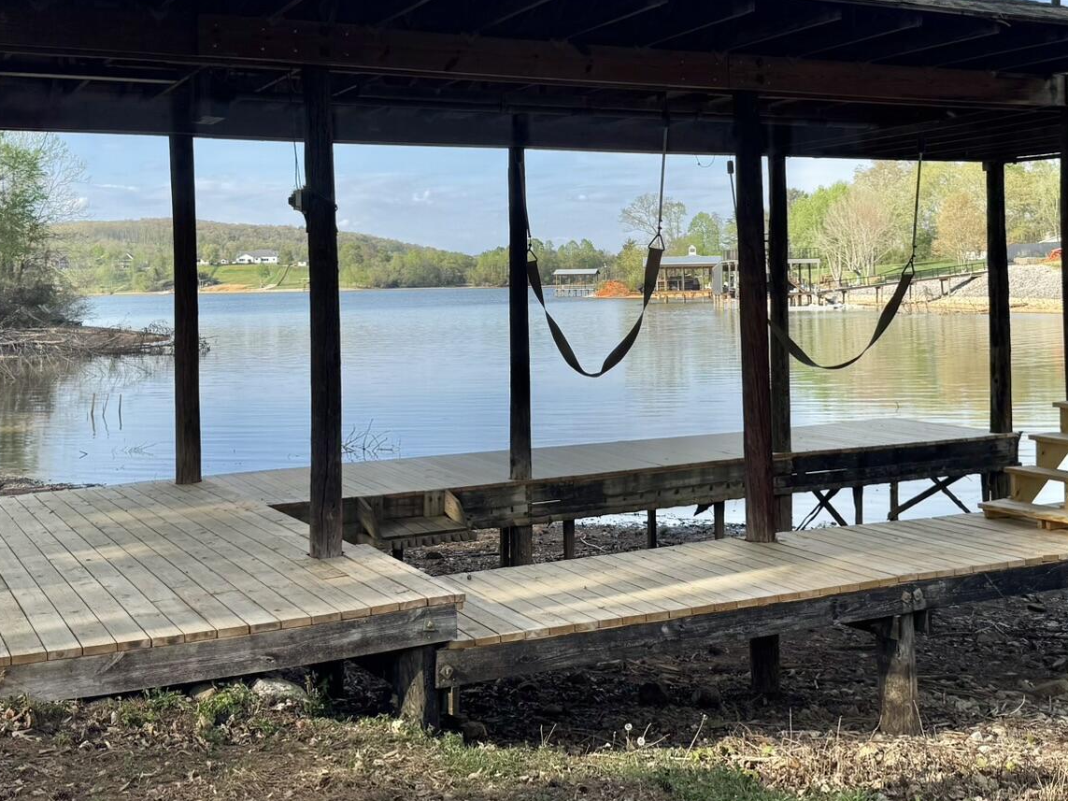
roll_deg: +1.0
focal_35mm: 43
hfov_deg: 43.8
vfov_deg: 33.2
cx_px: 588
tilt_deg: +0.3
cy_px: 244
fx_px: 1327
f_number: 1.78
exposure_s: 1/2833
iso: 80
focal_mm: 6.76
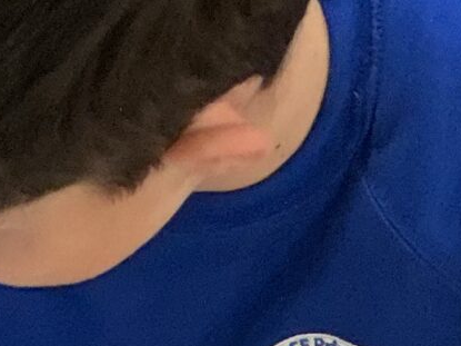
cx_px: -86
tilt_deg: -48.1
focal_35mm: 179
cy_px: 354
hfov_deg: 10.9
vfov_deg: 8.2
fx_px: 2383
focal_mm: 3
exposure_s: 1/60
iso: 125
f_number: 1.8
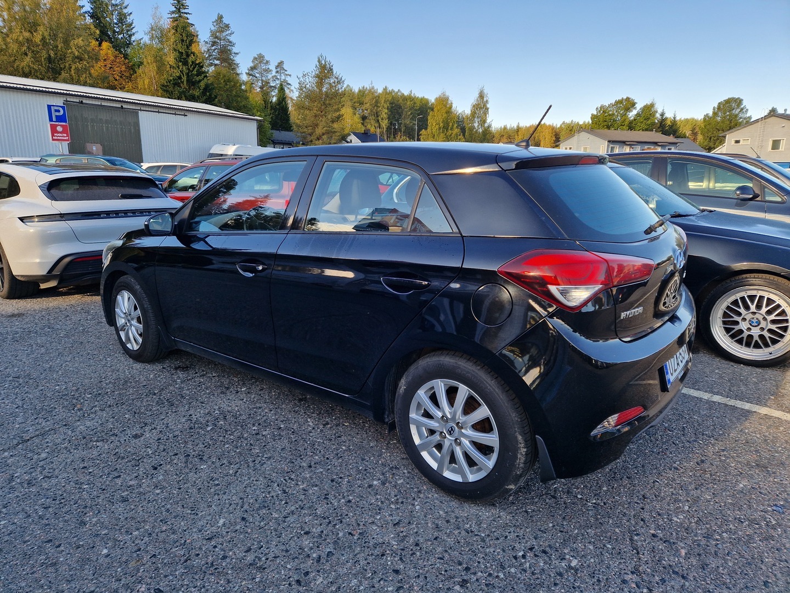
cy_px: 296
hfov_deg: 73.9
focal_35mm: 23
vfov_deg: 58.9
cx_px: 395
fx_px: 525
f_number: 1.8
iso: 50
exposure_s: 1/381
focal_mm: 5.4
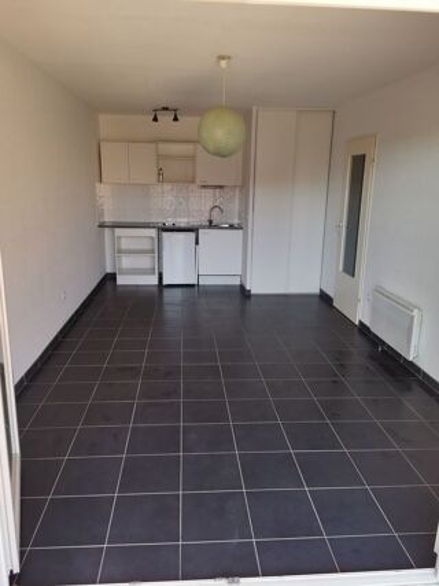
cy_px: 293
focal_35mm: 27
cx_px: 220
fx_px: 457
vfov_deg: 65.3
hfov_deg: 51.3
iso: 50
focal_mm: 5.56
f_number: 1.6
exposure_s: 1/160
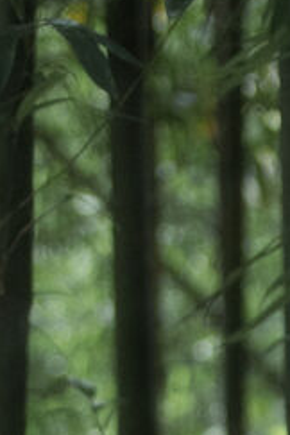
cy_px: 983
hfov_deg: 2.6
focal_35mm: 519
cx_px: 483
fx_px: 6271
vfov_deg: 3.9
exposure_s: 1/640
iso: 800
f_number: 2.8
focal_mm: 70
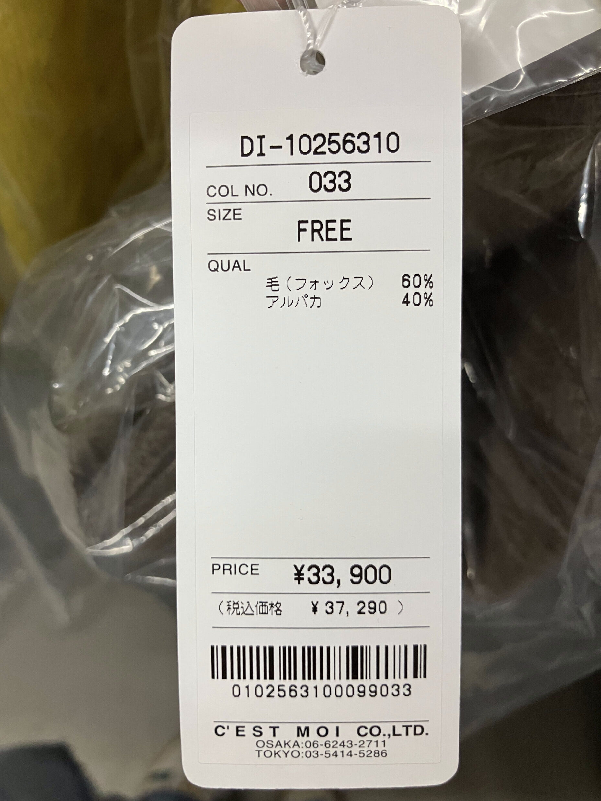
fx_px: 648
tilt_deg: -65.7
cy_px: 400
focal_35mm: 28
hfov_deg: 49.7
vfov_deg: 63.4
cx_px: 300
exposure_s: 1/60
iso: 100
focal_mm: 3.99
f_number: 1.8
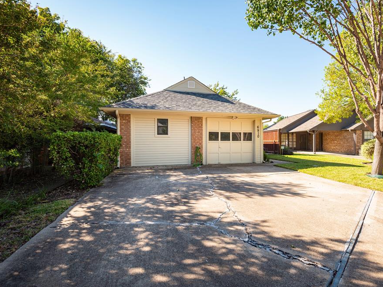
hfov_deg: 87.3
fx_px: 199
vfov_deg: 71.6
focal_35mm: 18
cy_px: 140
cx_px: 216
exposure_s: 1/80
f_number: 7.1
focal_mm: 16
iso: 100
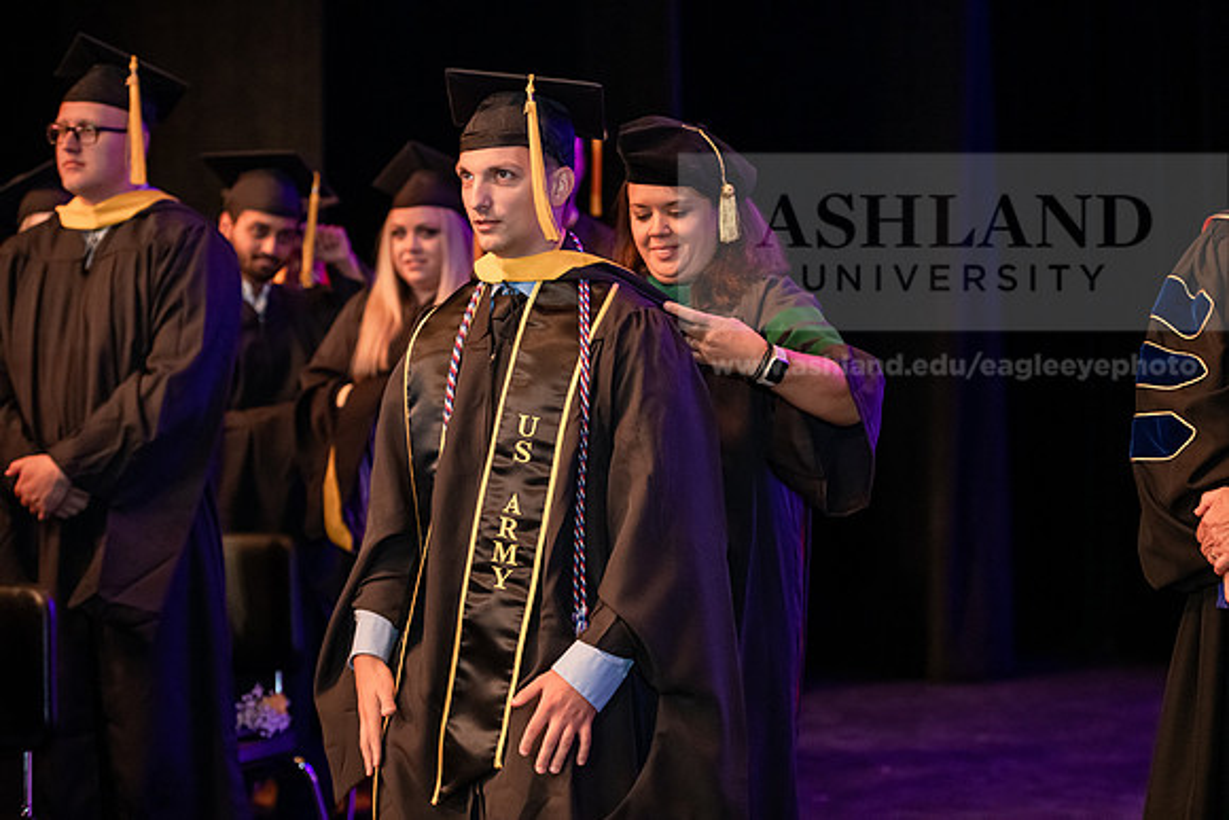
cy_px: 410
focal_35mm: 92
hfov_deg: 22.1
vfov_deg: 14.9
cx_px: 614
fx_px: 3141
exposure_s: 1/200
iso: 3200
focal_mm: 92
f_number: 3.2
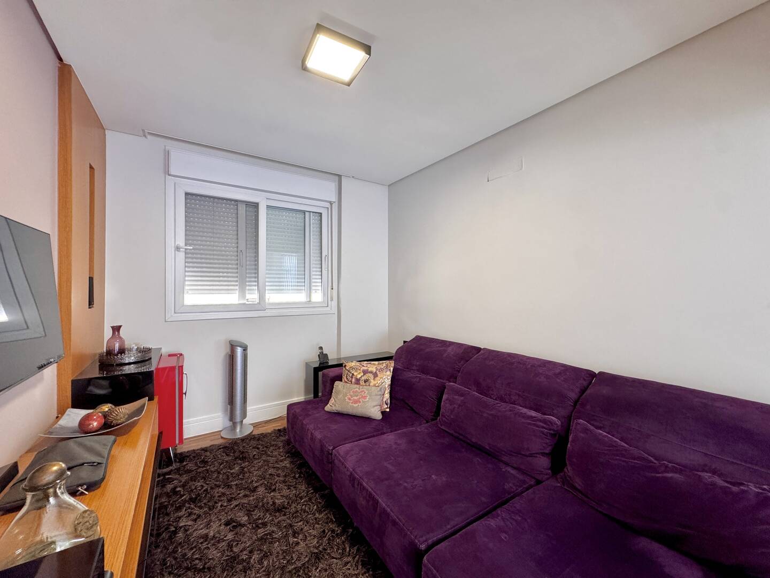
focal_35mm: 14
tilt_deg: -0.2
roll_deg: +0.6
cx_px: 385
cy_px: 289
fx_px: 311
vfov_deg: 85.7
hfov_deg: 102.1
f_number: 2.2
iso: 250
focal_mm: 2.22
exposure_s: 1/120
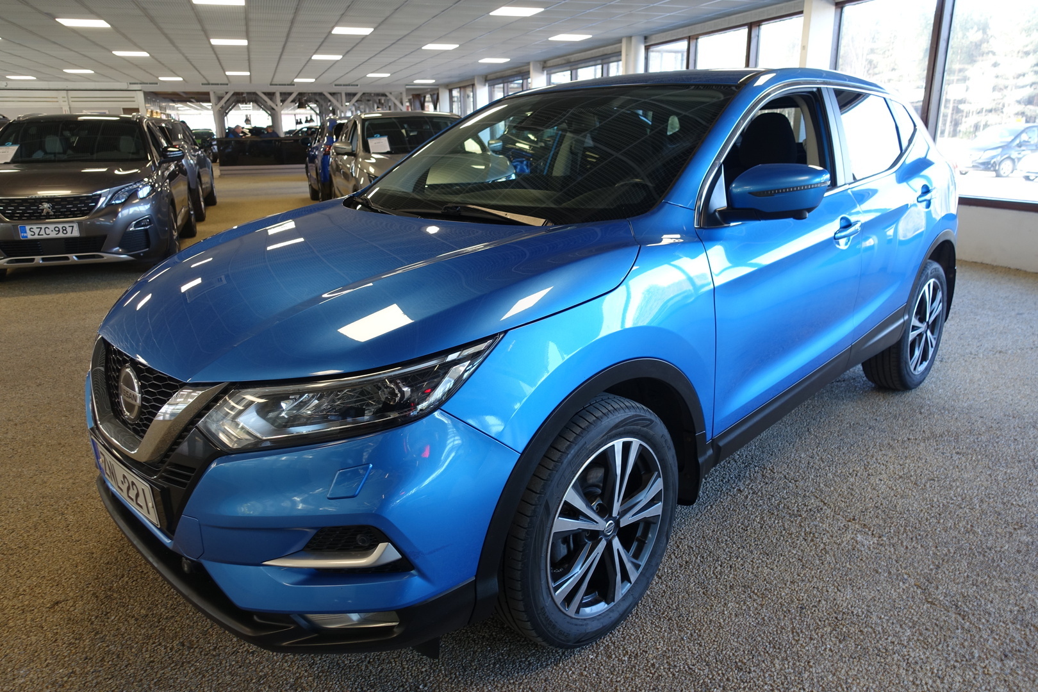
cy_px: 346
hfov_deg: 73.7
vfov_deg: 53.1
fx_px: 692
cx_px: 519
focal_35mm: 24
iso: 125
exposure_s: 1/40
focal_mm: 8.8
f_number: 2.8
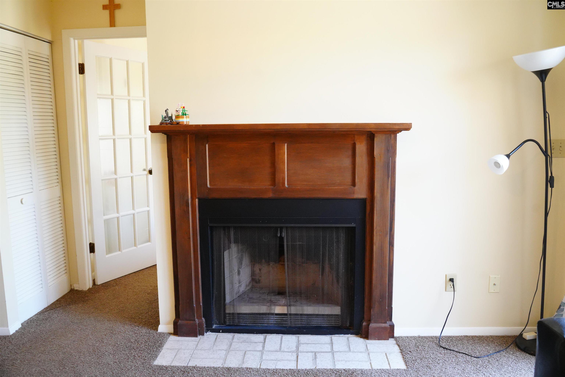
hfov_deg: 61.9
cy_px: 188
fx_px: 471
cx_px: 282
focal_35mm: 30
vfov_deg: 43.6
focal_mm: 30
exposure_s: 1/200
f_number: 5.6
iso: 6400
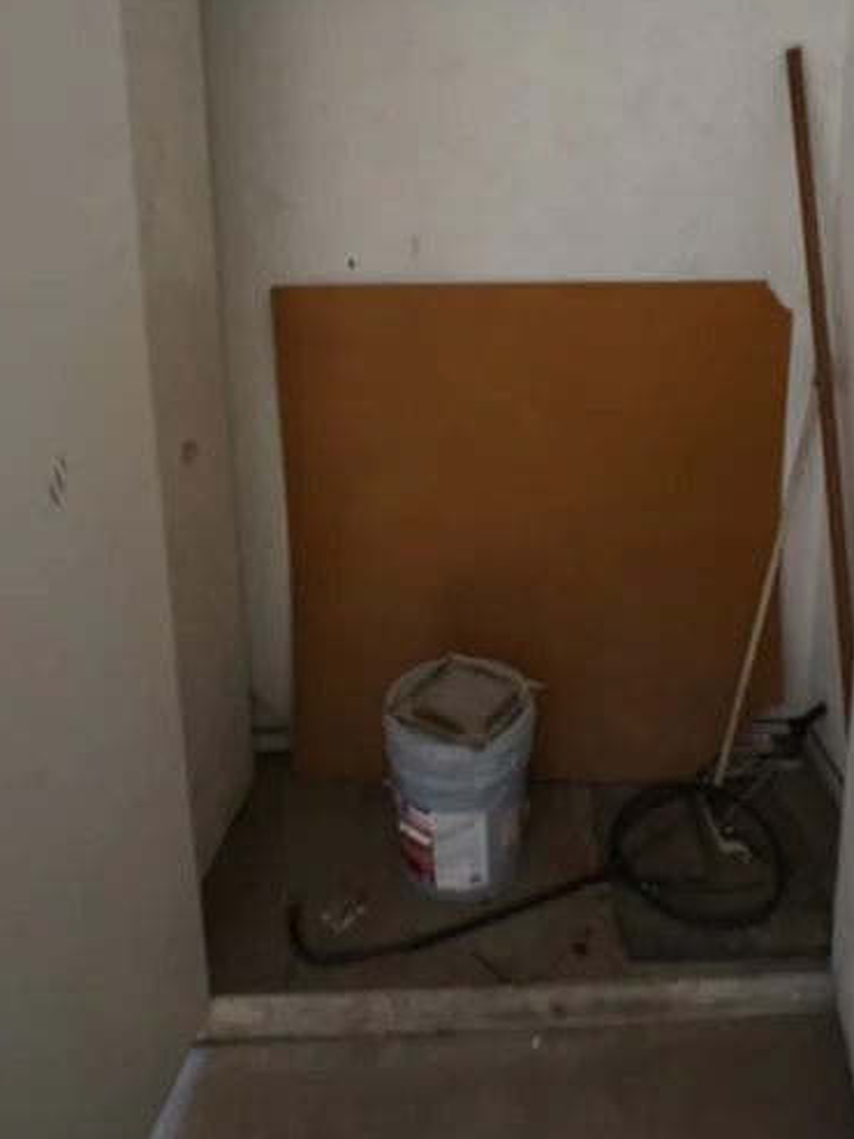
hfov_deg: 56.4
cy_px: 358
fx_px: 789
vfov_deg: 69.1
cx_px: 511
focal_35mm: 24
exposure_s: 1/250
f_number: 6.3
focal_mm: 12
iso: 1000
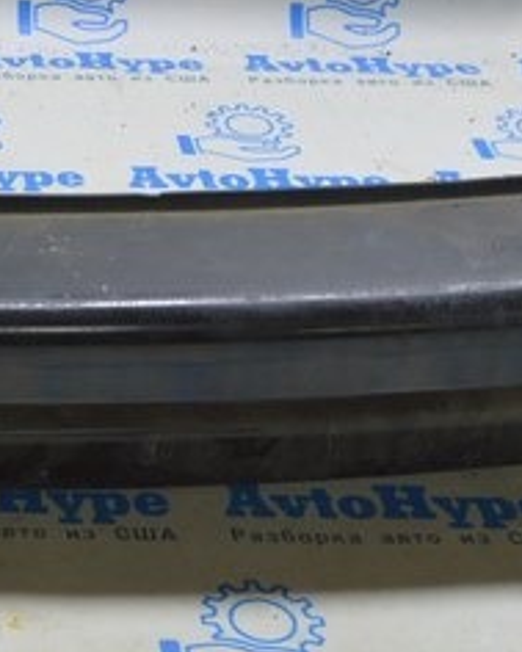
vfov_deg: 16.6
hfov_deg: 13.1
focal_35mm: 110
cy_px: -173
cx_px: -293
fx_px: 2123
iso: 400
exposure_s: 1/20
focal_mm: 18
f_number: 5.6
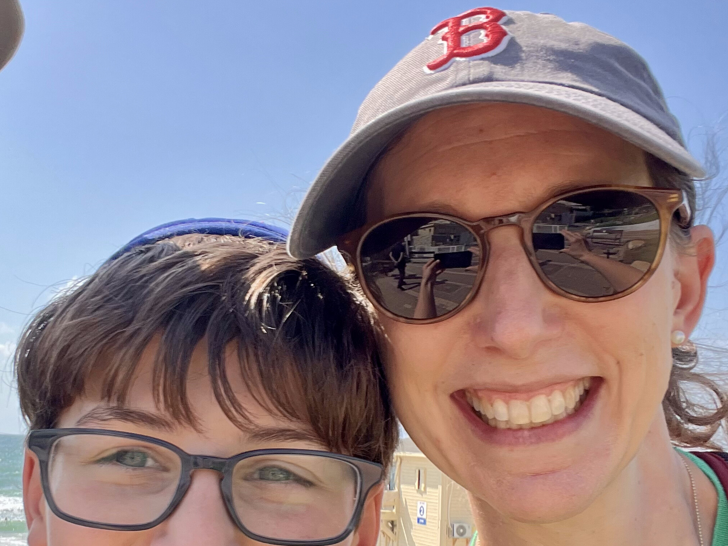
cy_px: 364
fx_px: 967
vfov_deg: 31.3
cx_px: 294
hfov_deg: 41.1
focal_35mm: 46
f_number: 2.2
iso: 32
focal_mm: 2.71
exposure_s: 1/440
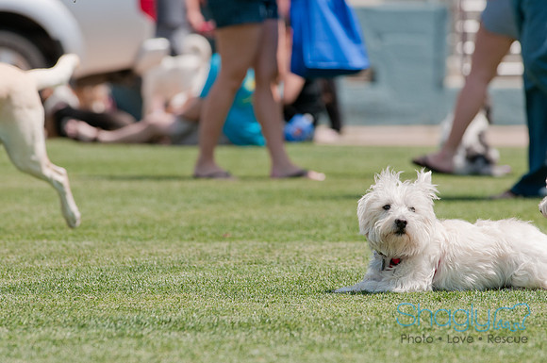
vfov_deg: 4.6
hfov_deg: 6.9
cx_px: 274
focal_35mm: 300
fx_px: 4552
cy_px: 182
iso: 200
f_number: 5.6
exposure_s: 1/800
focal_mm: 200
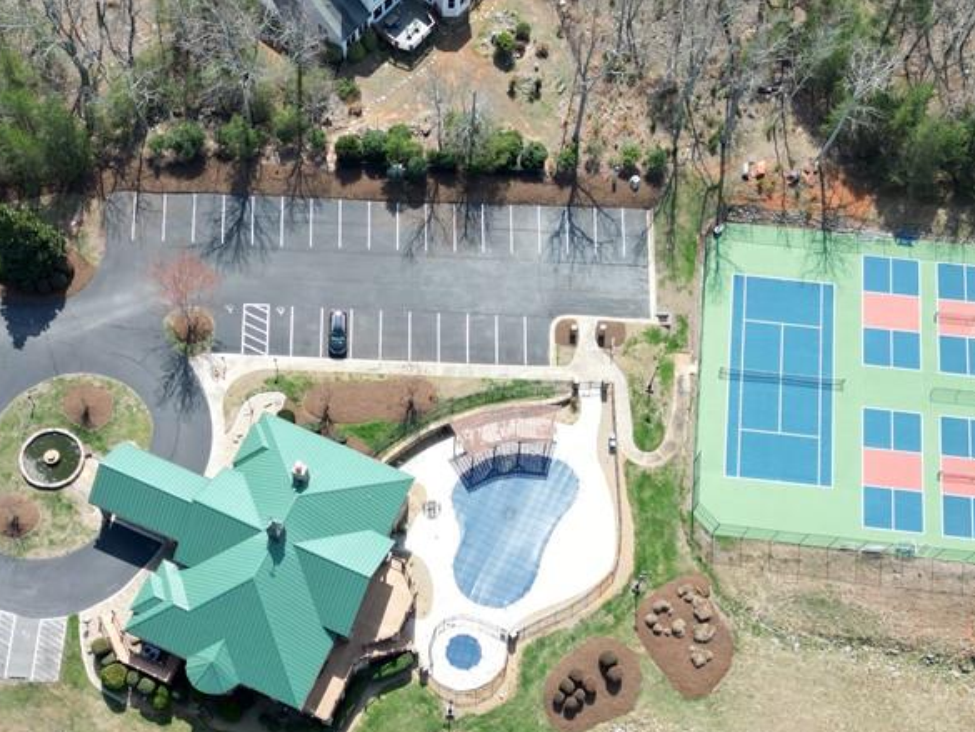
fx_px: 1183
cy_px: 557
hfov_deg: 44.8
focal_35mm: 42
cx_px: 453
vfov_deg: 33.6
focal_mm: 6.72
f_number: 1.7
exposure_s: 1/1500
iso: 120
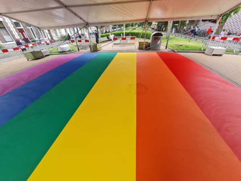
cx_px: 120
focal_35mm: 13
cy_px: 90
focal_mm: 1.74
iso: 50
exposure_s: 1/167
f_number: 2.2
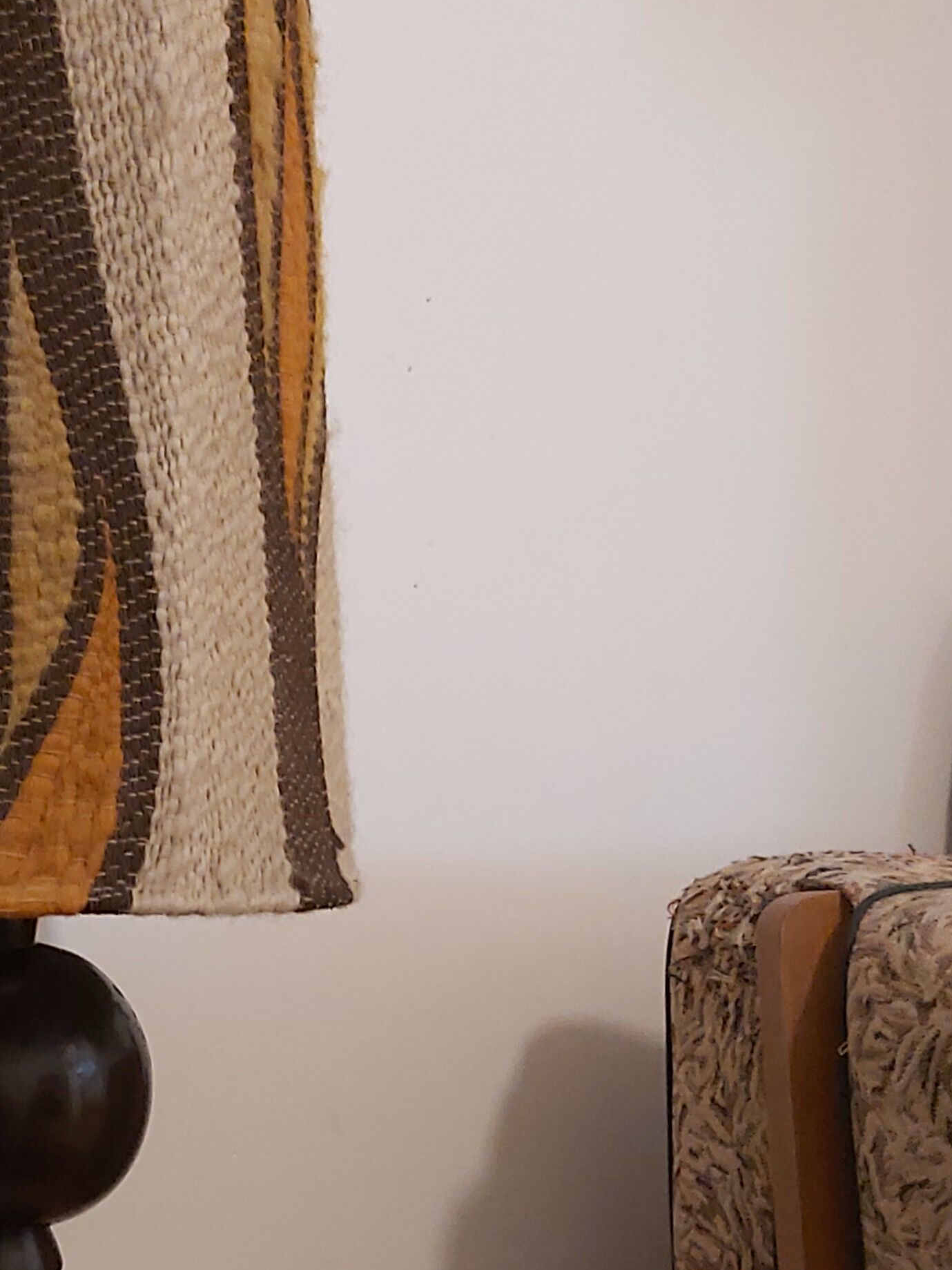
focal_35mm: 57
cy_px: 854
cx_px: 17
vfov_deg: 33.5
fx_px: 2090
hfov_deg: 24.6
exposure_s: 1/25
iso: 800
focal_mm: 3.92
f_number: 1.7
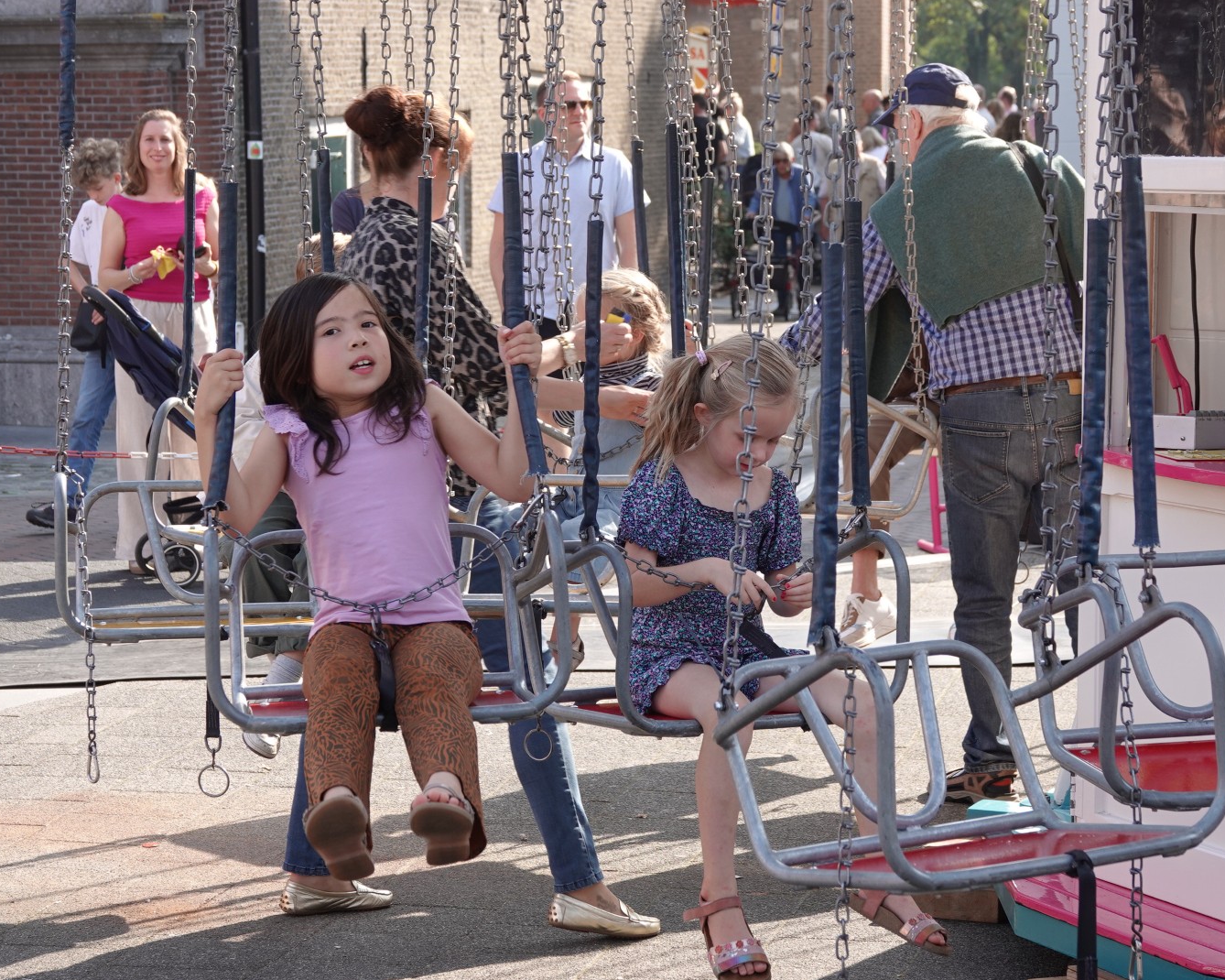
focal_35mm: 100
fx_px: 3625
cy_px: 491
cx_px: 602
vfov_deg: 15.4
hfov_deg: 19.2
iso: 100
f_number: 3.5
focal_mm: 32.39
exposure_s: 1/200
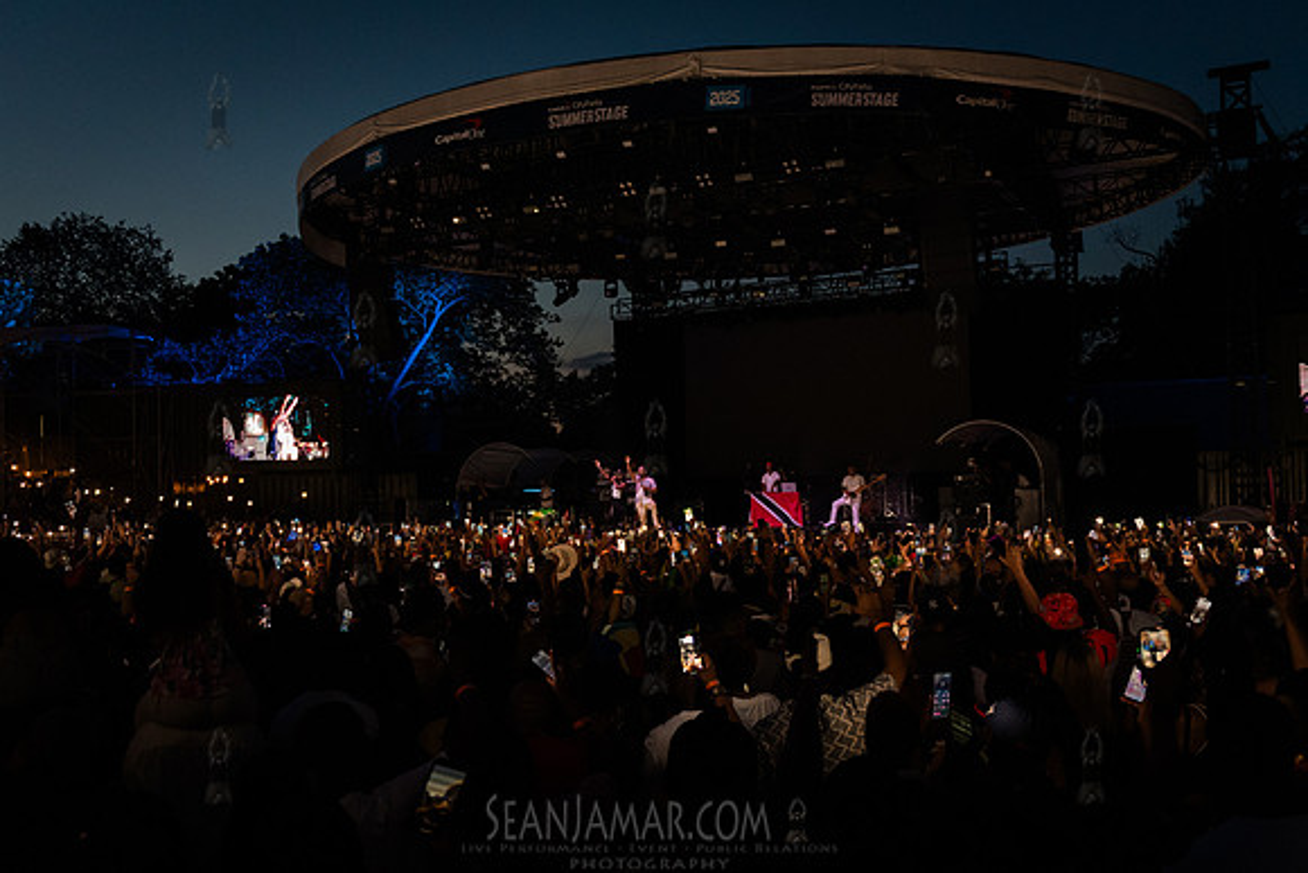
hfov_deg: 52.4
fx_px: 1328
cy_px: 485
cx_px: 632
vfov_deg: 36.4
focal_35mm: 37
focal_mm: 31
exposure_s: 1/320
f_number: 2.8
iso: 4000
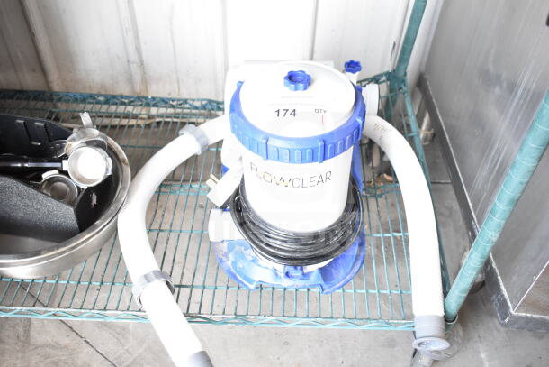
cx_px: 274
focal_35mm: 34
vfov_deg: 38.4
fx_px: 526
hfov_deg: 55.1
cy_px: 184
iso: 1600
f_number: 4.5
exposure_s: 1/80
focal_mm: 23
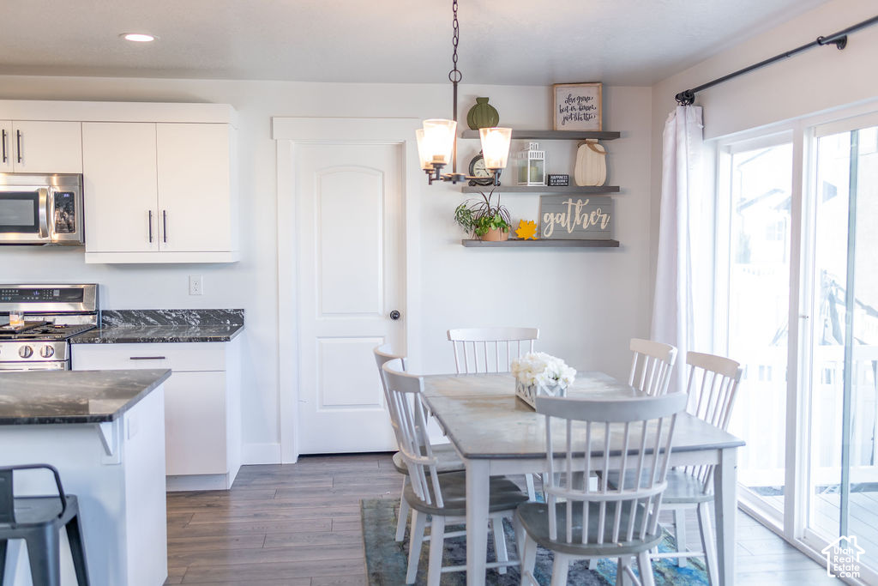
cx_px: 449
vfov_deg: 36.5
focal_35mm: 36
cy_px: 293
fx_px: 889
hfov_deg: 52.6
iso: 320
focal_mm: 35
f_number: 2.5
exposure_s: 1/200
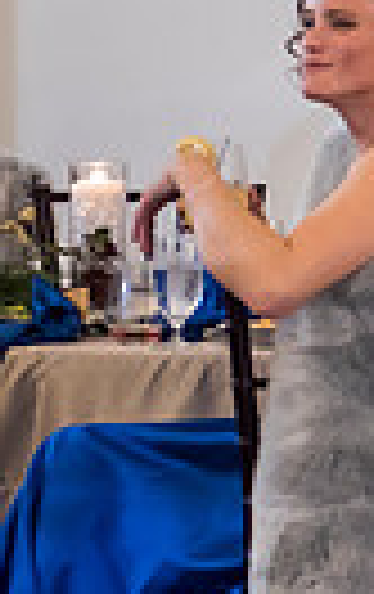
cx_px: 1143
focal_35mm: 314
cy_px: 151
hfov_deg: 4.1
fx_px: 5099
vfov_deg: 6.7
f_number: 2.8
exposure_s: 1/125
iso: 1600
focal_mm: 70
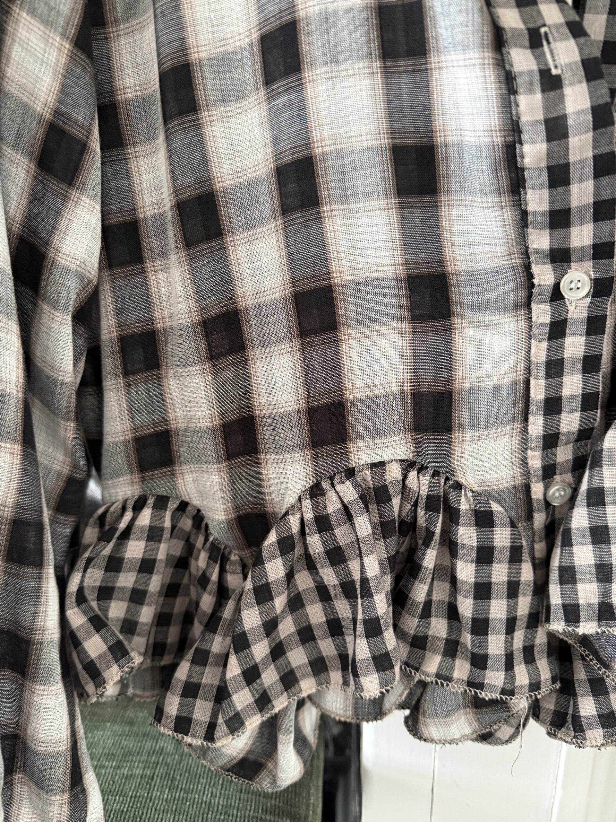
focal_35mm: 24
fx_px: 569
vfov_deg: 71.6
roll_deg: +0.2
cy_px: 411
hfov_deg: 56.8
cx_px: 308
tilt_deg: -14.6
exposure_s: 1/50
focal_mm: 6.76
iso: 640
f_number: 1.78
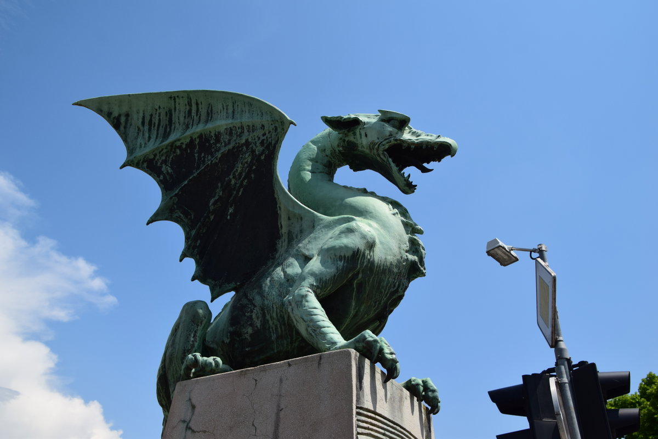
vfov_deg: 41.7
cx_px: 329
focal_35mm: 32
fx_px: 576
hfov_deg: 59.5
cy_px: 220
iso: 200
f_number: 9
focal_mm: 21
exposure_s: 1/1000
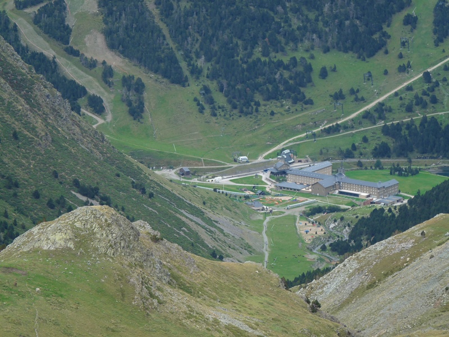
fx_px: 2607
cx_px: 224
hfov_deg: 9.8
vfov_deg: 7.4
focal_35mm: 201
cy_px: 168
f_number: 4
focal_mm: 35.6
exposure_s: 1/125
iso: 100
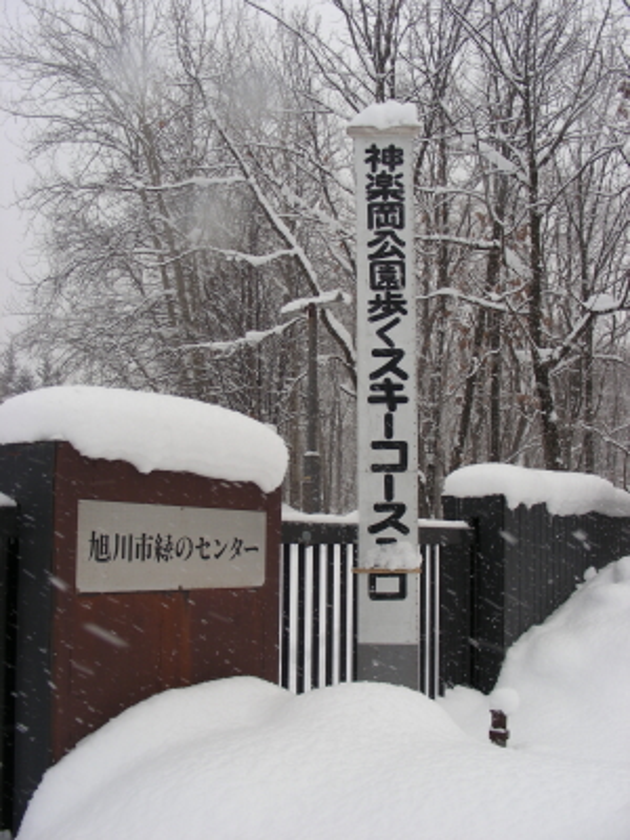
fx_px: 922
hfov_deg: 37.7
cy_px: 420
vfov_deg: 49.0
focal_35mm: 38
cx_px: 315
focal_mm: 6.3
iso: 50
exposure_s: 1/134
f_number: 4
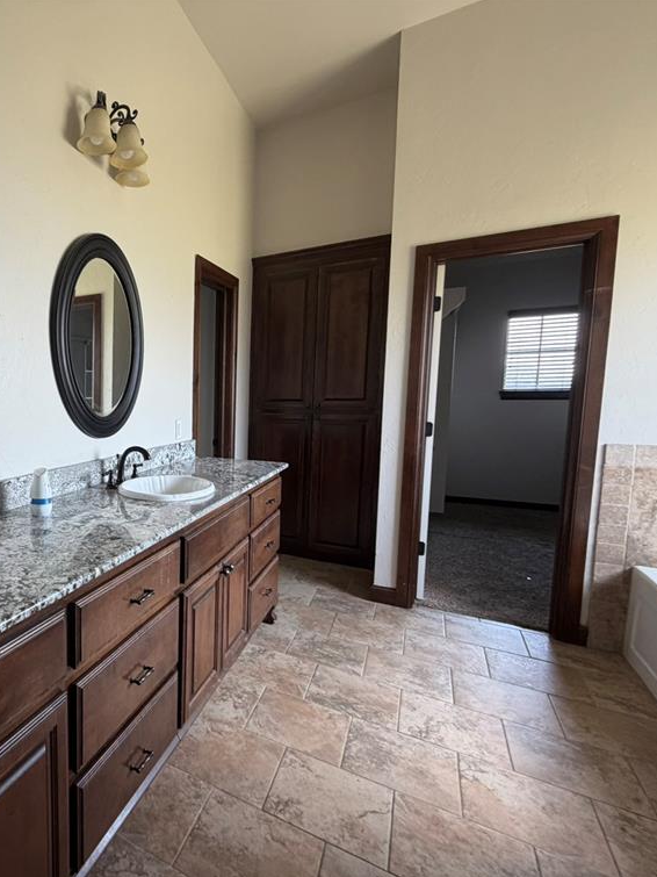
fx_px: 481
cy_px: 444
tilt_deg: -3.6
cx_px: 80
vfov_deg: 84.7
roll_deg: +2.2
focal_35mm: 19
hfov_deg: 59.6
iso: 160
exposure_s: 1/121
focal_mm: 2.22
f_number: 2.2
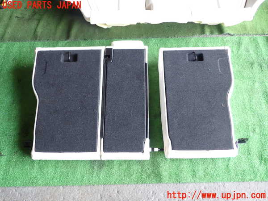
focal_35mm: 30
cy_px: 100
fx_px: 232
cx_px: 134
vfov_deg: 46.8
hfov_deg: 60.0
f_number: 2.3
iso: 125
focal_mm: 5.4
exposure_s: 1/60
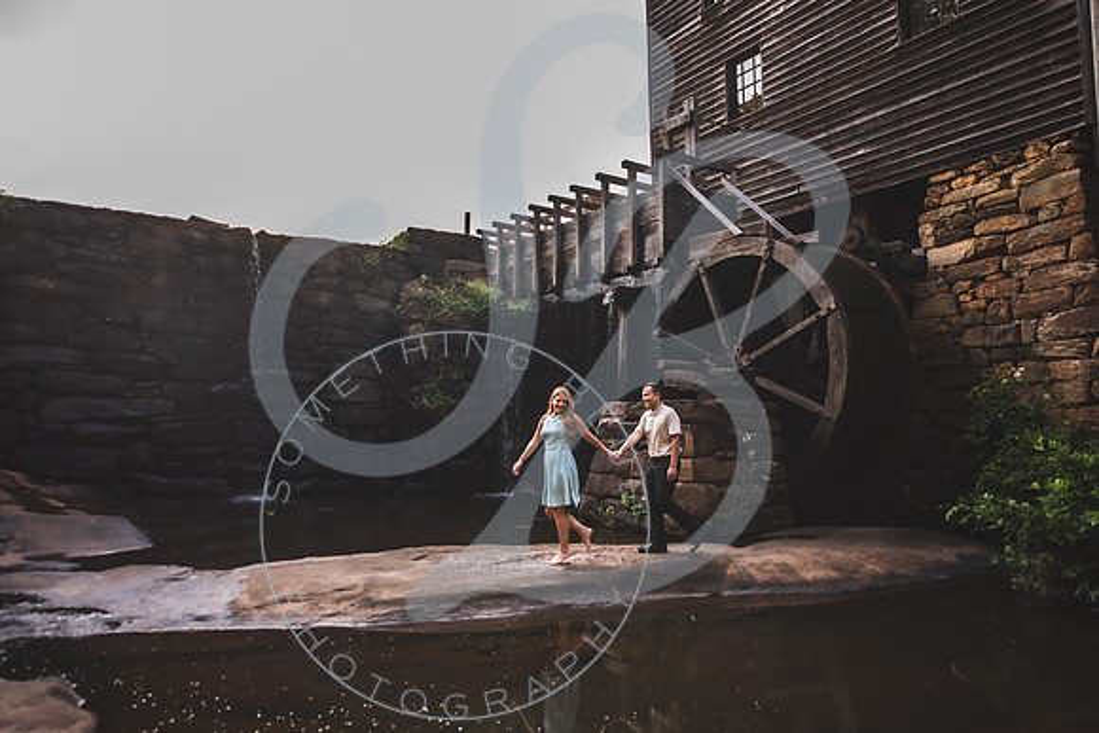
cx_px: 543
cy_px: 367
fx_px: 748
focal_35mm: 24
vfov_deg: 52.3
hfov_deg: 72.6
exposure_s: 1/640
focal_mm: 24
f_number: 2.8
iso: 400
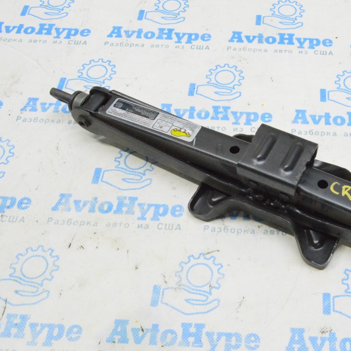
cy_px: 177
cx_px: 270
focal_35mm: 47
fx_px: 535
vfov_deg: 36.3
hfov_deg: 35.4
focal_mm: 23
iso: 6400
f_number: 20
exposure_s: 1/15
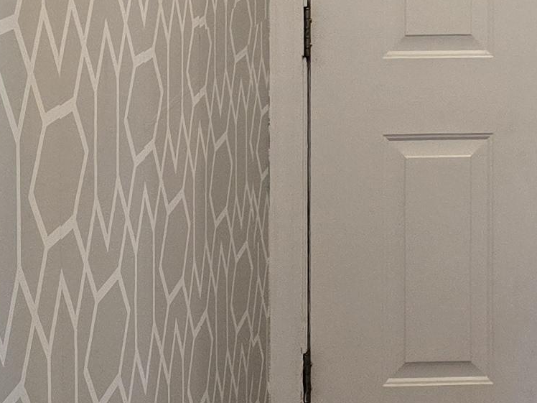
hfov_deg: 15.6
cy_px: -114
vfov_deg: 11.7
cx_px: 599
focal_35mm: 123
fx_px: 1908
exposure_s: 1/120
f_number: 1.7
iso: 320
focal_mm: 6.3
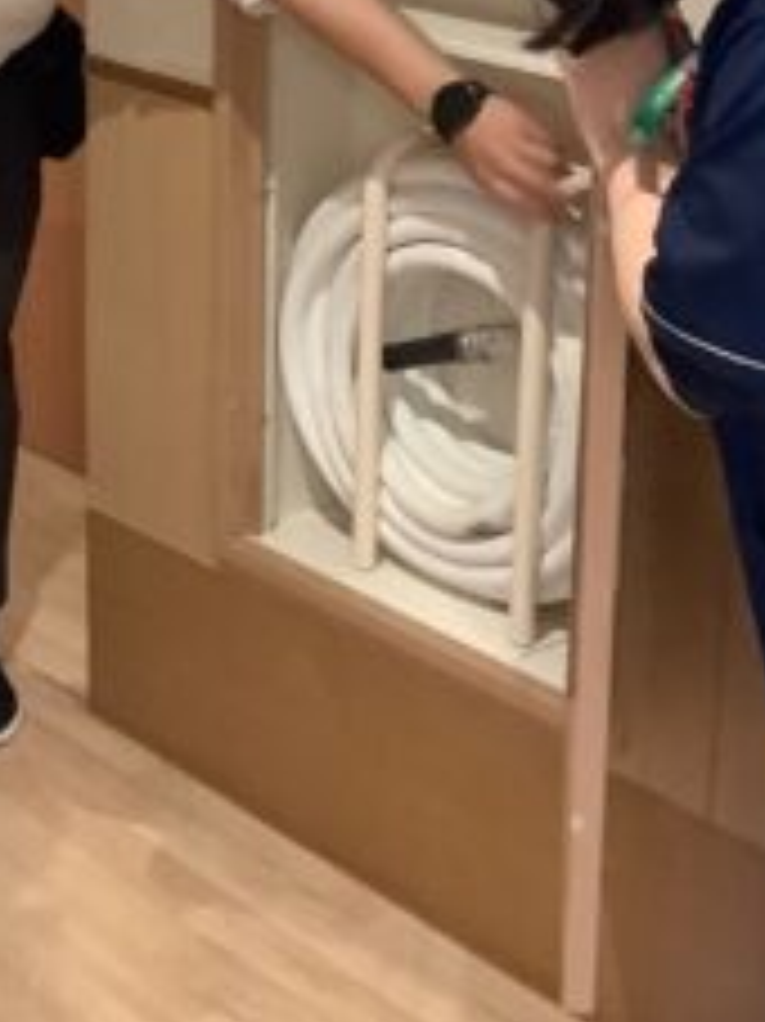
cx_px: -166
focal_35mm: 82
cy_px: 212
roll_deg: +2.7
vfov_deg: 23.5
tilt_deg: -17.5
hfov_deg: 17.1
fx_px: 2418
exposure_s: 1/60
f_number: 2.4
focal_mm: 3.3
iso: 320
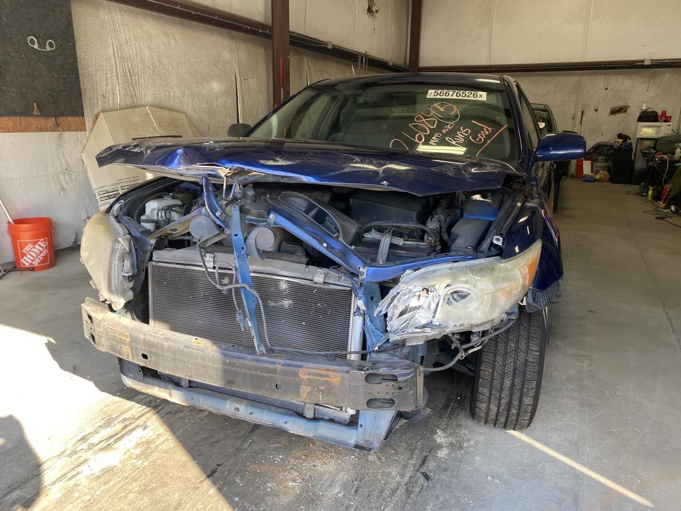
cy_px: 256
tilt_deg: -12.6
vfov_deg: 53.1
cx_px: 340
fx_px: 511
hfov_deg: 67.3
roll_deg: +1.4
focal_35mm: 26
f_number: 1.8
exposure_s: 1/122
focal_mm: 4.25
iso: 40
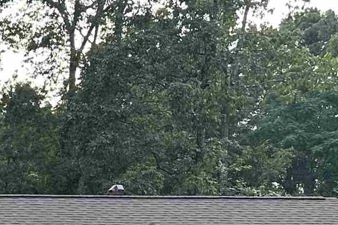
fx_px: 1070
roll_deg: -0.6
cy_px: 397
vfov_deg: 11.2
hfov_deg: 16.2
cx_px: -190
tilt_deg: -6.8
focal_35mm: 114
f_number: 1.78
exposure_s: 1/344
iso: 80
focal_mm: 6.86
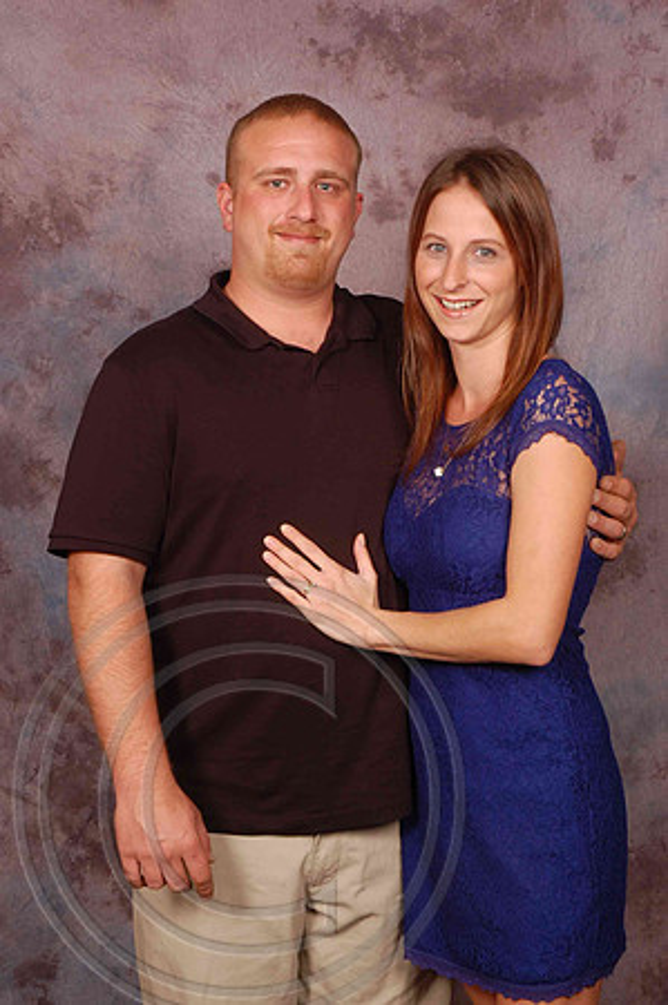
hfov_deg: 20.6
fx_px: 1841
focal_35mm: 66
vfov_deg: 30.5
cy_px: 502
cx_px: 334
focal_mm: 44
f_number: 10
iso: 200
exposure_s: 1/125
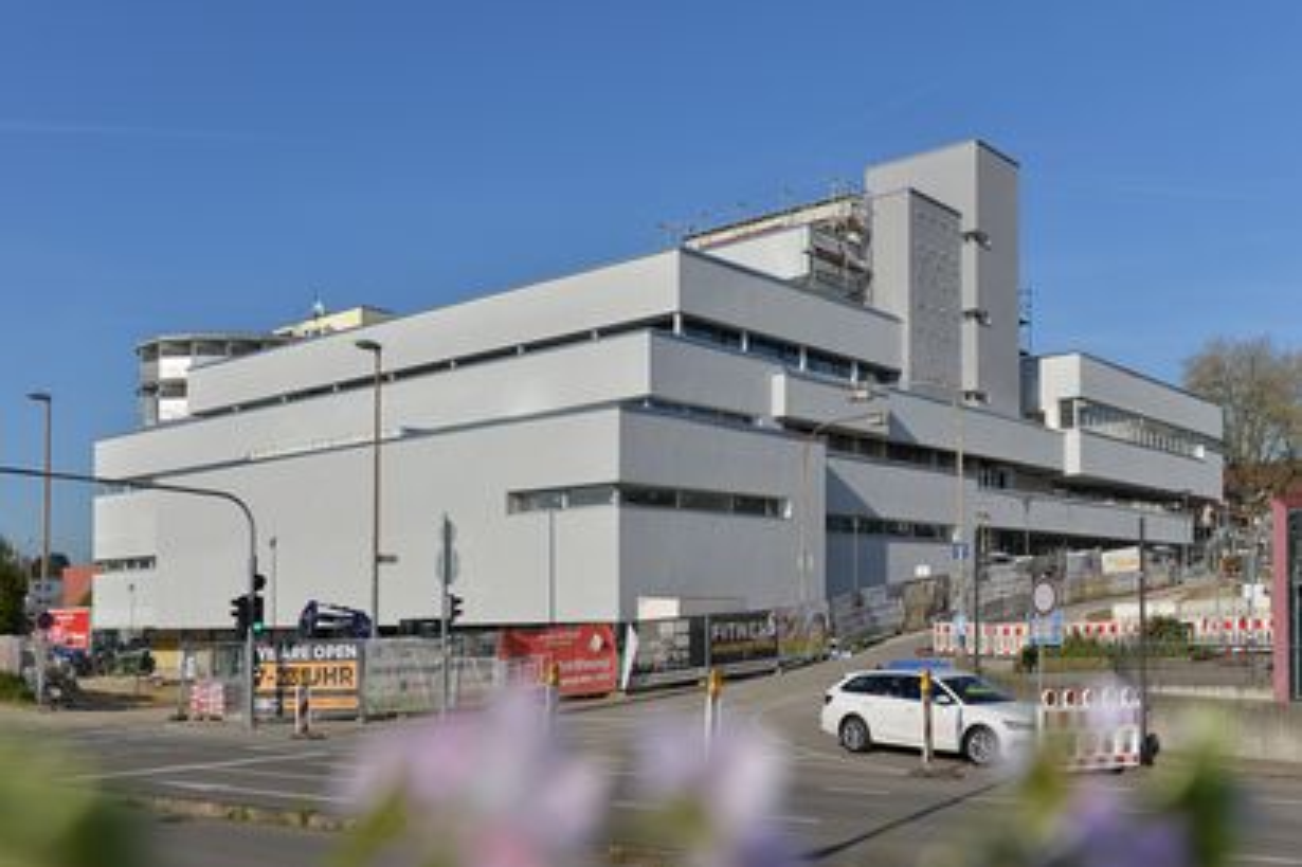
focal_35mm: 35
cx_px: 651
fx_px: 1265
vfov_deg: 37.8
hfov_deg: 54.5
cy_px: 434
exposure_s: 1/1250
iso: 200
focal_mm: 35
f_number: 8
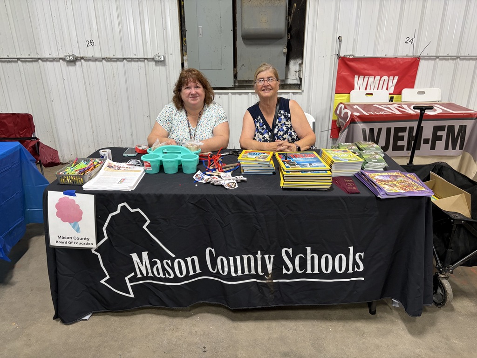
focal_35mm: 26
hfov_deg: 67.3
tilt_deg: -21.6
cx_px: 238
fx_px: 358
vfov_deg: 53.1
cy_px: 179
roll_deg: +0.6
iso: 160
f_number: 1.6
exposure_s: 1/60
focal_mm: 5.96
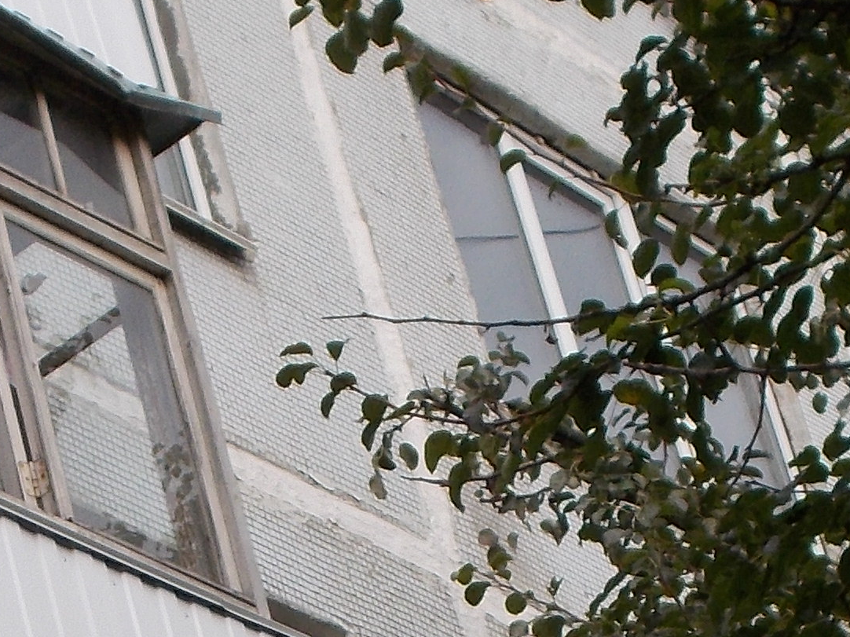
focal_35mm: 213
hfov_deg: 9.3
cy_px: 1103
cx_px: 67
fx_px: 5229
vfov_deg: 6.8
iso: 80
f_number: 4.5
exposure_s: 1/320
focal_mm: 9
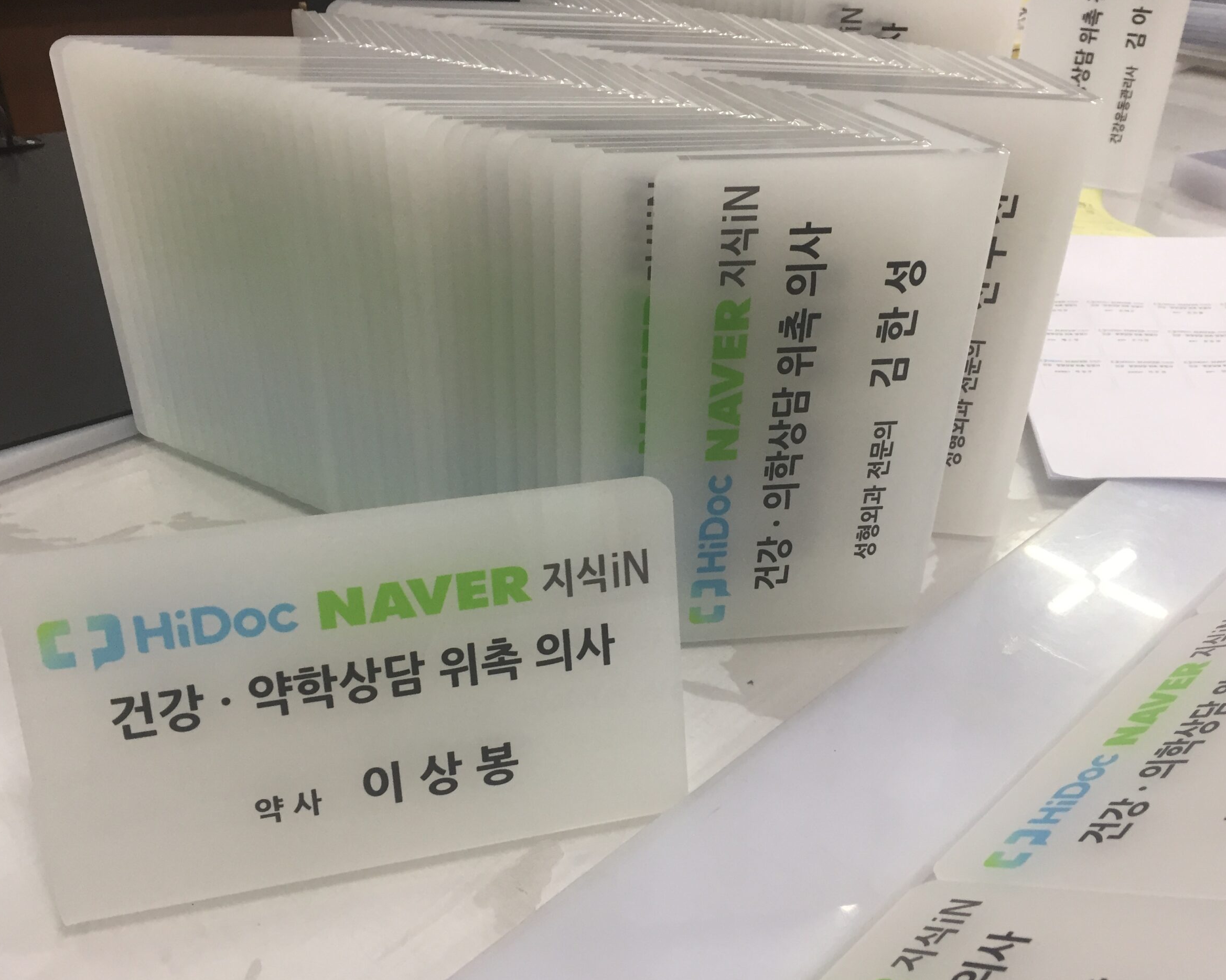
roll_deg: -1.6
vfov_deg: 47.1
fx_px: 1125
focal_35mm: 31
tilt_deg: -32.9
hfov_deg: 57.2
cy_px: 498
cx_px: 616
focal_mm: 4.15
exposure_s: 1/30
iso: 32
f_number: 2.2
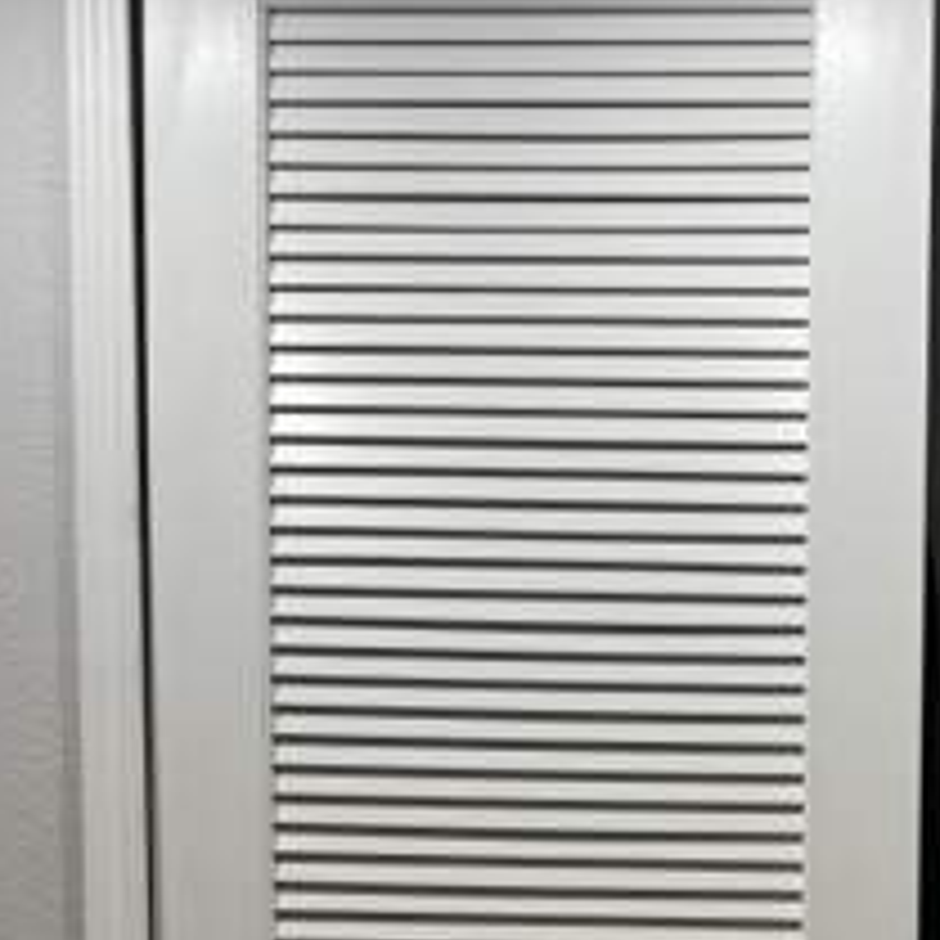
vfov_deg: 24.5
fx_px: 1997
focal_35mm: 65
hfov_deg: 25.5
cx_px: 882
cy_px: 1061
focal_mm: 6.76
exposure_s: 1/120
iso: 125
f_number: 1.78
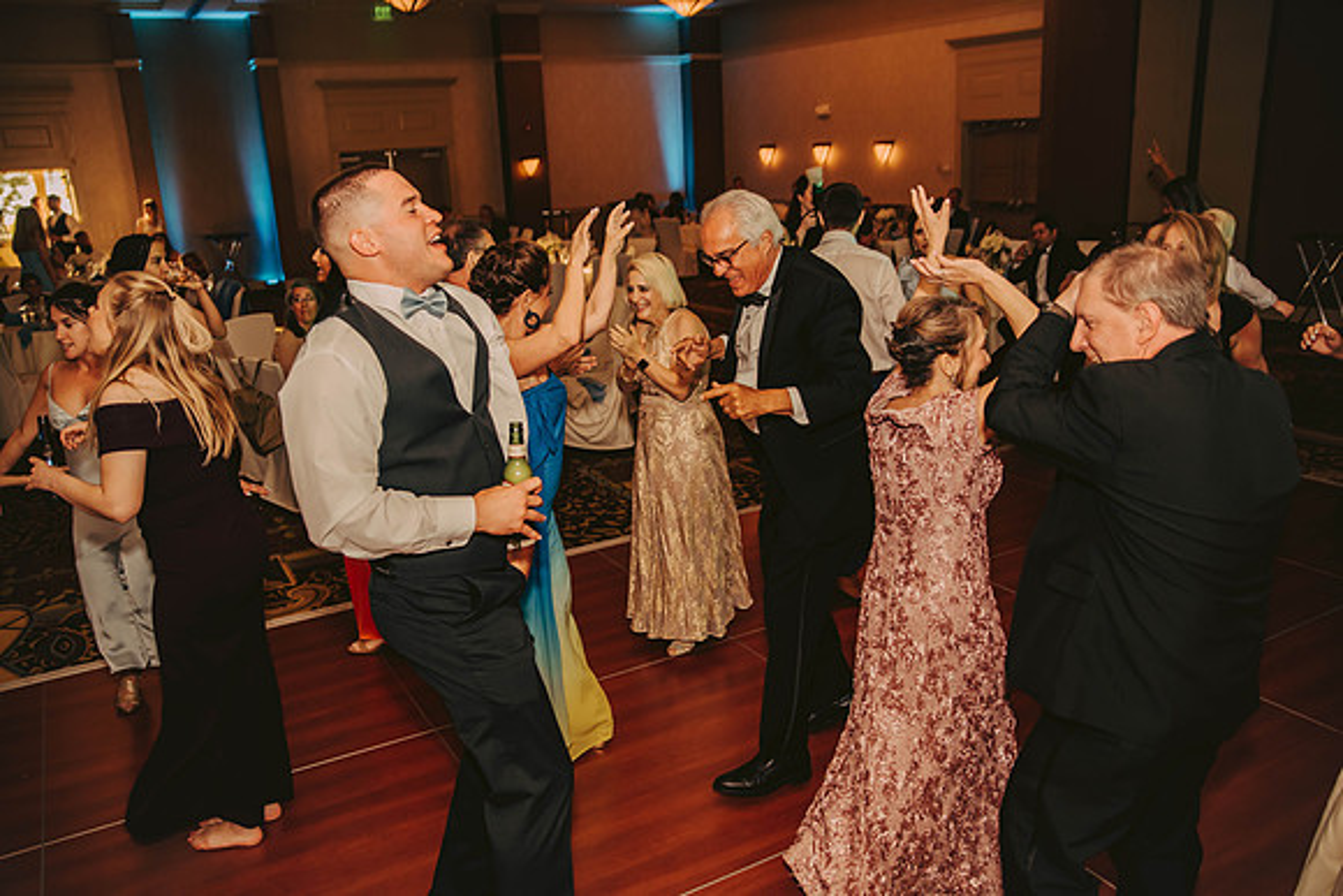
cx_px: 672
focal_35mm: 28
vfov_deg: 46.4
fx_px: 1045
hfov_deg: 65.5
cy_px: 448
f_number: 2.8
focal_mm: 28
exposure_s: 1/60
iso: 500
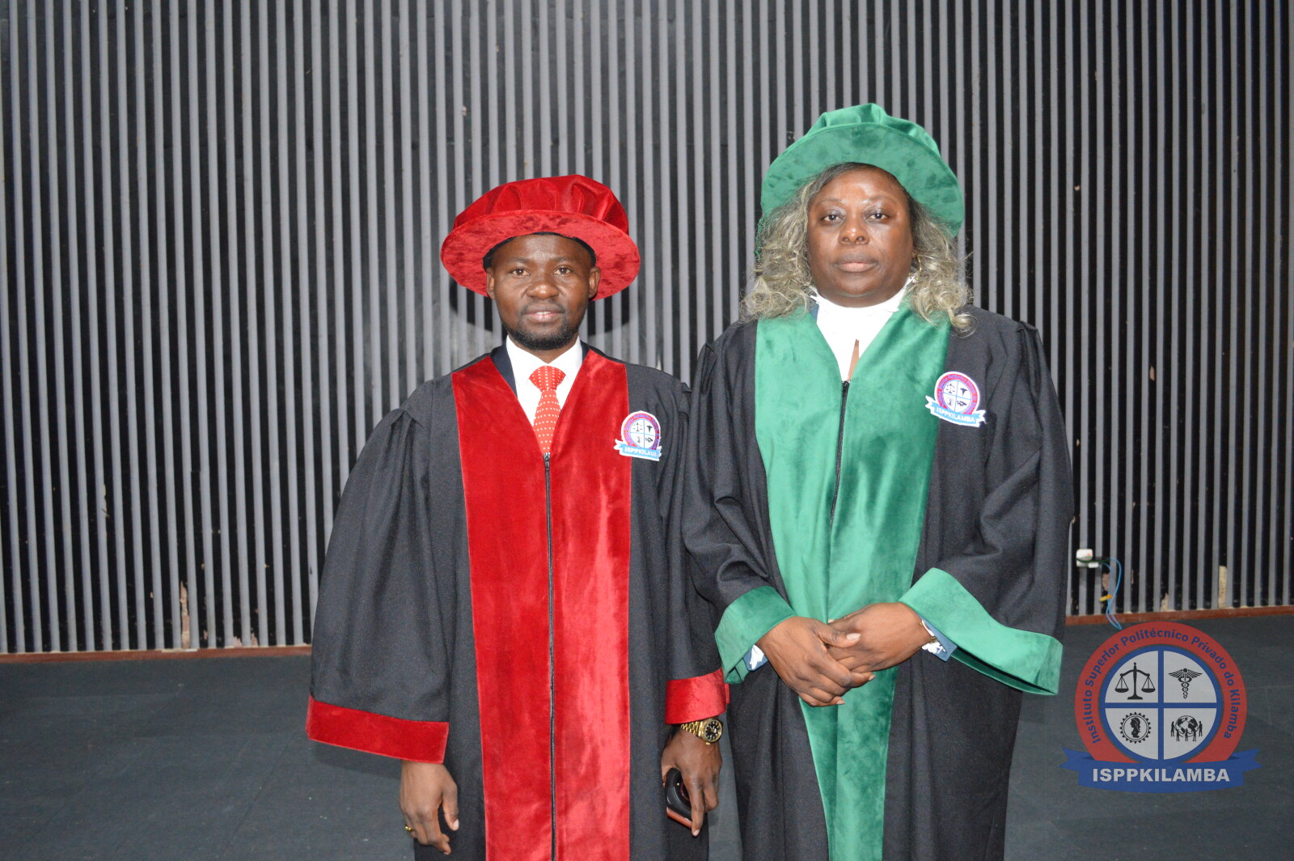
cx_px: 647
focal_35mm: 33
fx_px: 1185
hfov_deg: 57.3
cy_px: 430
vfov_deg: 39.9
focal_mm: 22
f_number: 3.8
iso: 2000
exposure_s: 1/60
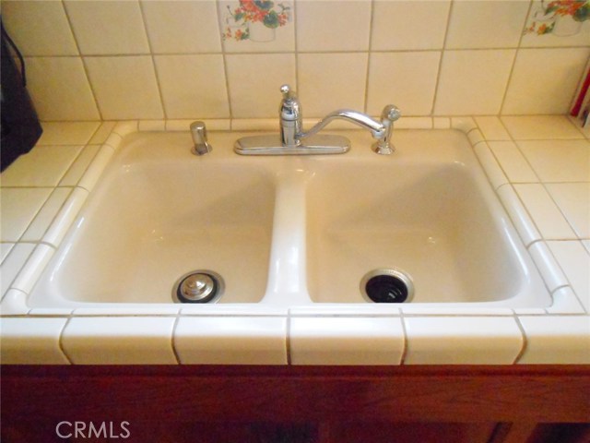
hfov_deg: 67.3
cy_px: 222
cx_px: 295
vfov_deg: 53.1
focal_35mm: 26
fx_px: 443
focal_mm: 4.6
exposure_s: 1/100
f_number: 3.5
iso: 800
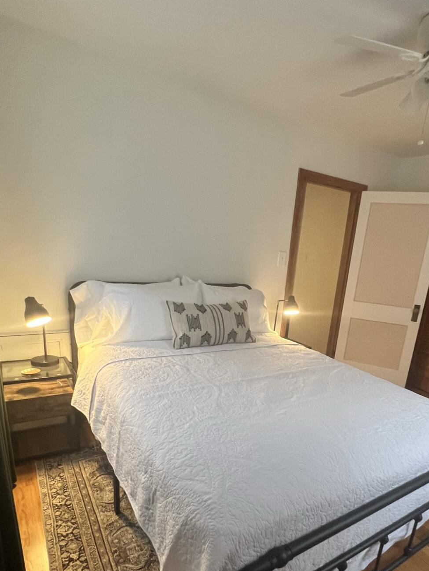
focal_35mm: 20
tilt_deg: -18.2
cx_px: 242
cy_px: 359
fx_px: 330
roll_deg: -4.6
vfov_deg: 80.1
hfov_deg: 65.7
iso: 320
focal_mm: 1.57
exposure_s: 1/60
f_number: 1.8
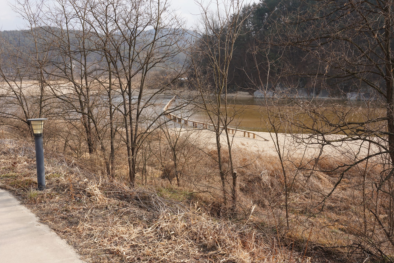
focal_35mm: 37
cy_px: 128
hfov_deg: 51.9
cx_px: 201
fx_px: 405
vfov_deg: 35.9
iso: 200
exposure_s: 1/100
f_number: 14
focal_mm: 36
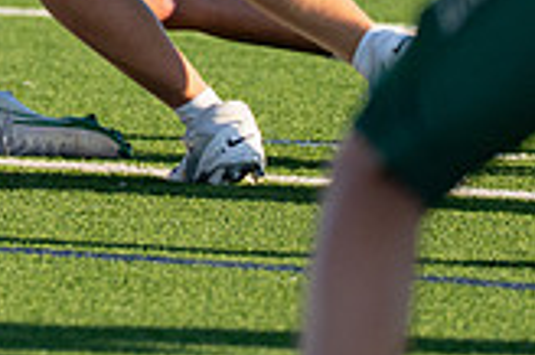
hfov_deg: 1.9
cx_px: -238
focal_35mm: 1112
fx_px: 16509
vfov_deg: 1.2
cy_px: -314
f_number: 2.8
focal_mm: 200
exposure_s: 1/3200
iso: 200
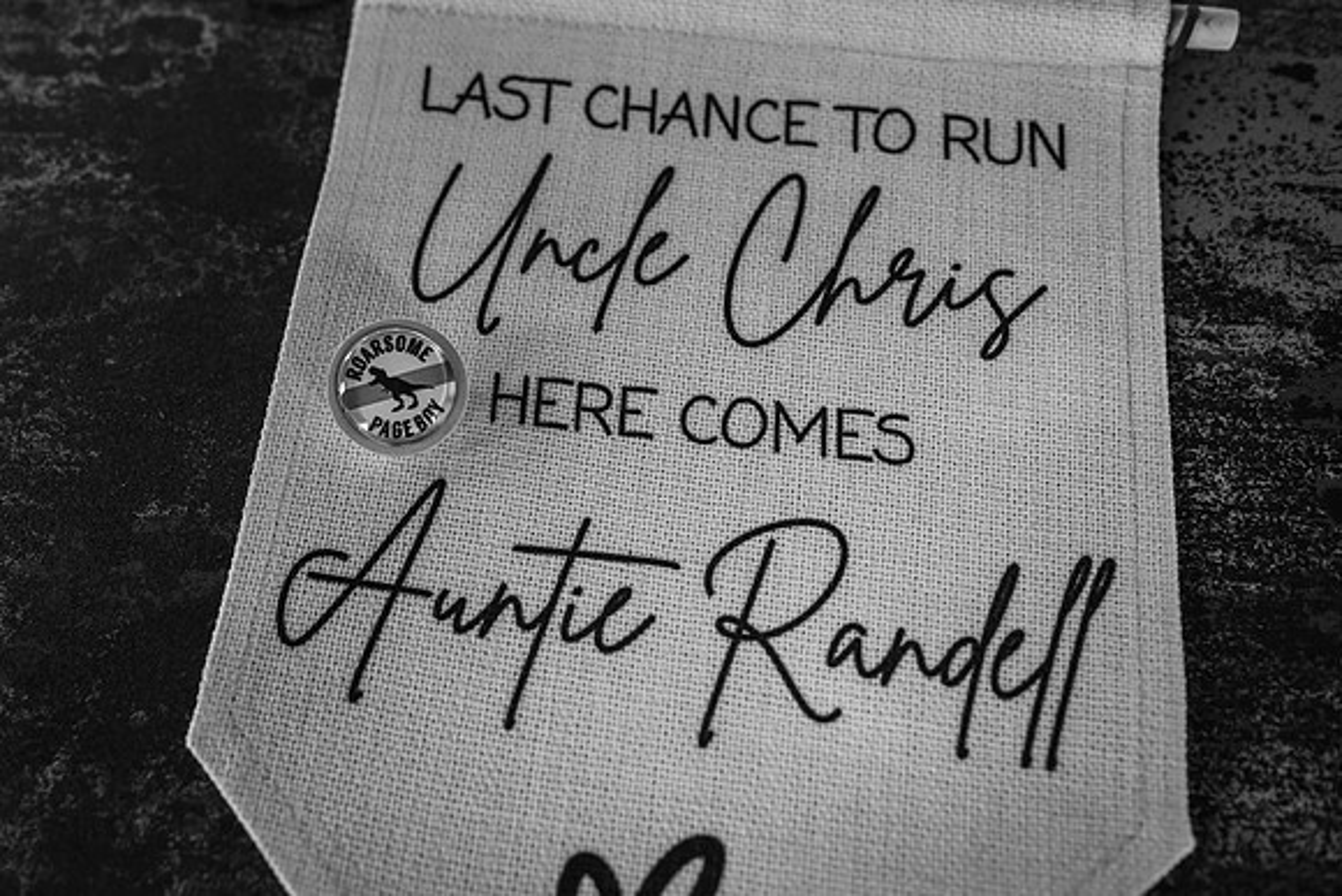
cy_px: 448
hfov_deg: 54.4
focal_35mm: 35
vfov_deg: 37.9
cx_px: 671
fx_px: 1305
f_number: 3.5
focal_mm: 35
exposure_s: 1/250
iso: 400
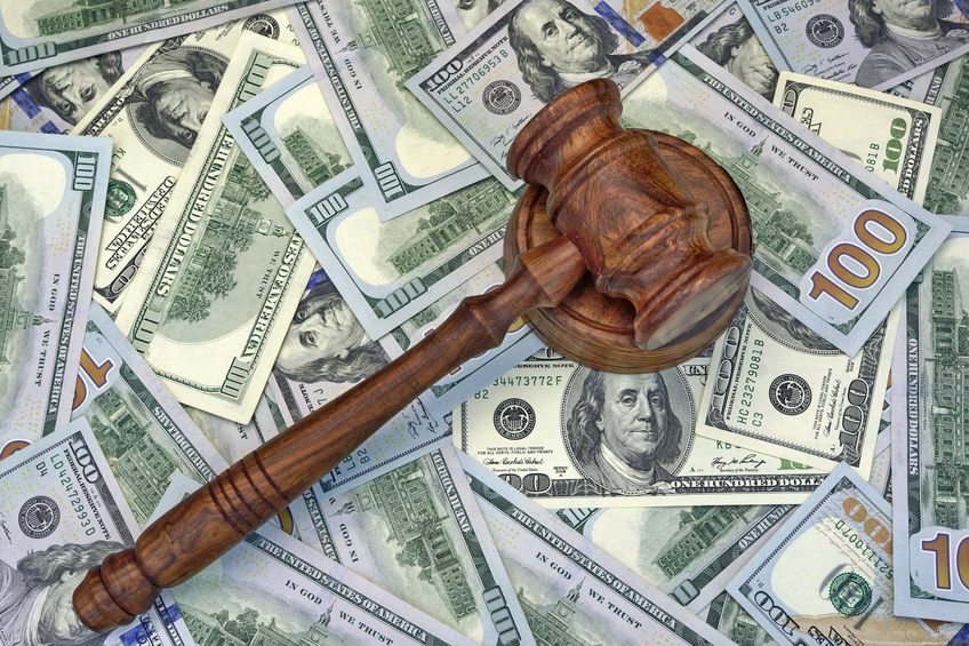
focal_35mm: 45
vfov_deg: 29.9
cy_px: 323
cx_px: 484
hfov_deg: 43.6
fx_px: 1211
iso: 50
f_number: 11
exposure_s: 1/6
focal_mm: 30
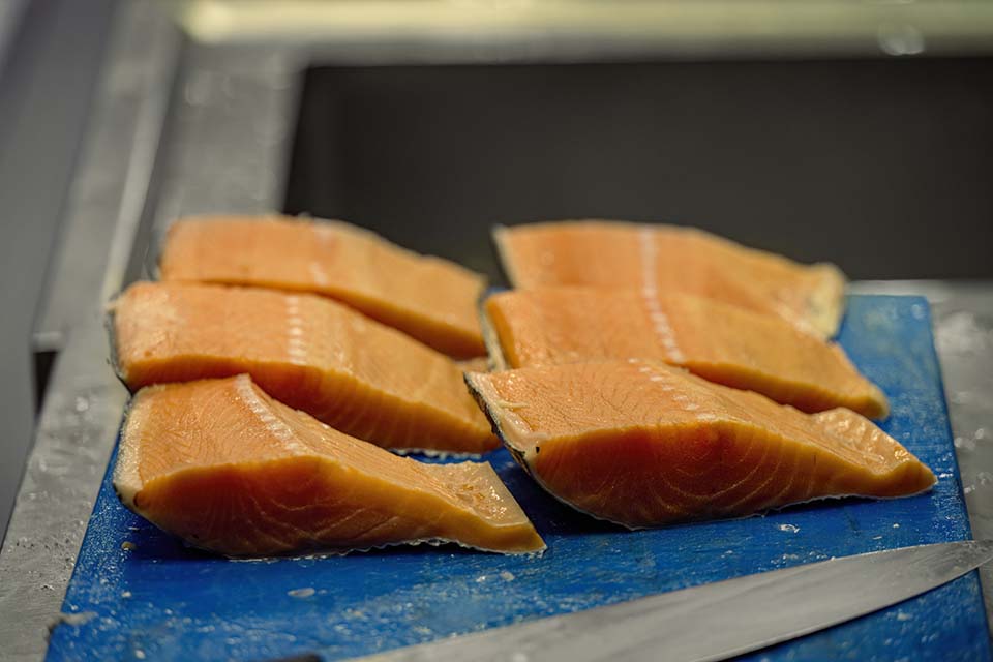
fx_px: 3723
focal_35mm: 135
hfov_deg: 15.2
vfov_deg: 10.2
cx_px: 496
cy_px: 331
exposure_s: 1/200
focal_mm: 135
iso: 500
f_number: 2.8
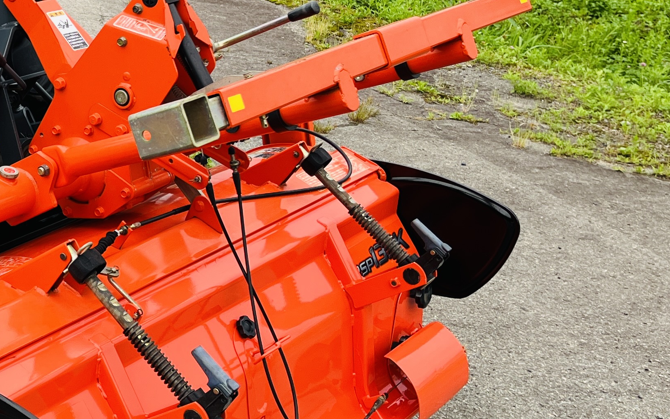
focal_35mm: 68
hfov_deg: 27.3
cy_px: 72
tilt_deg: -14.8
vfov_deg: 18.9
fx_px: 1242
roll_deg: -2.0
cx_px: -96
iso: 32
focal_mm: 5.1
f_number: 1.6
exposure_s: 1/122
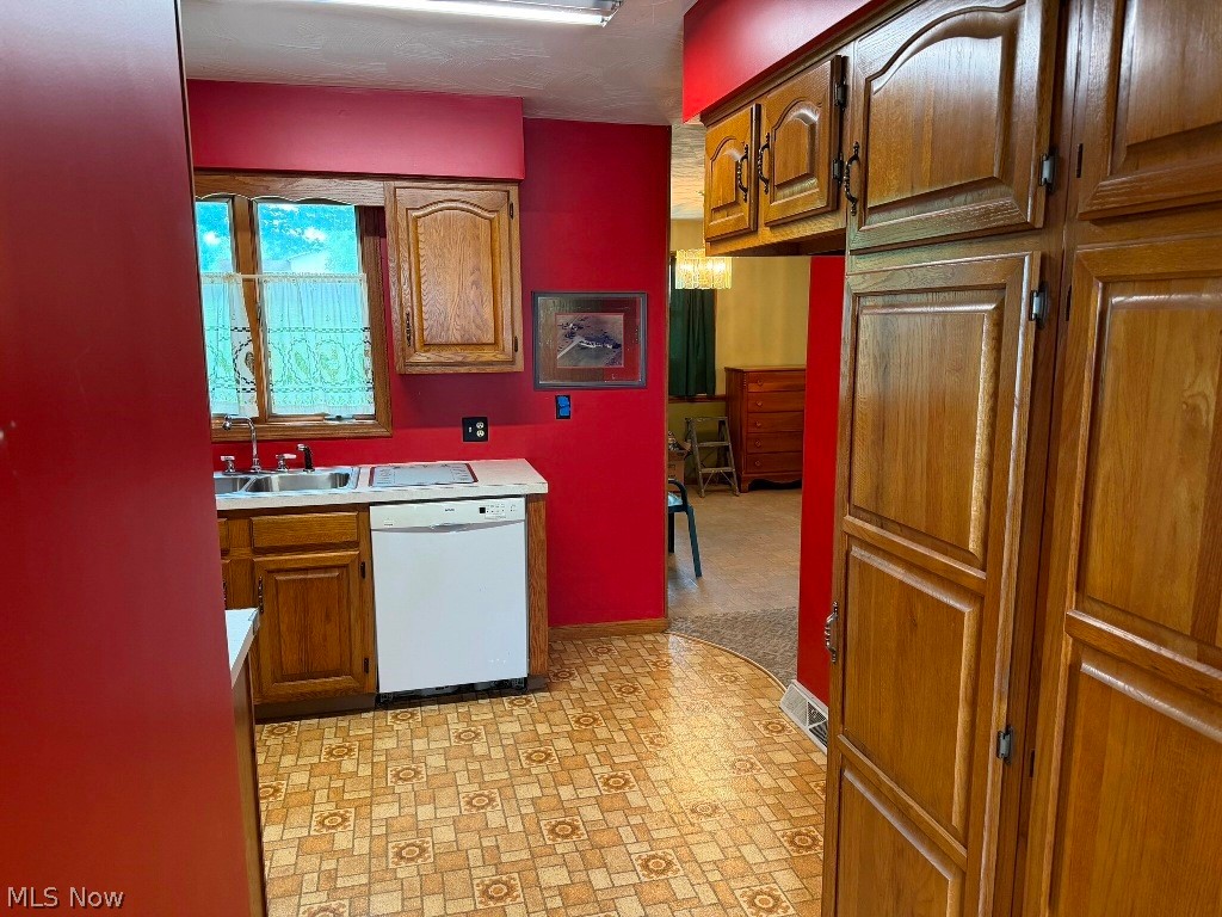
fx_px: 847
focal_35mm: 24
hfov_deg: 71.6
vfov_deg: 56.8
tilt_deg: -9.6
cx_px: 611
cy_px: 458
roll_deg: +0.6
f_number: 1.78
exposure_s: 1/60
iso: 320
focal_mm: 6.76
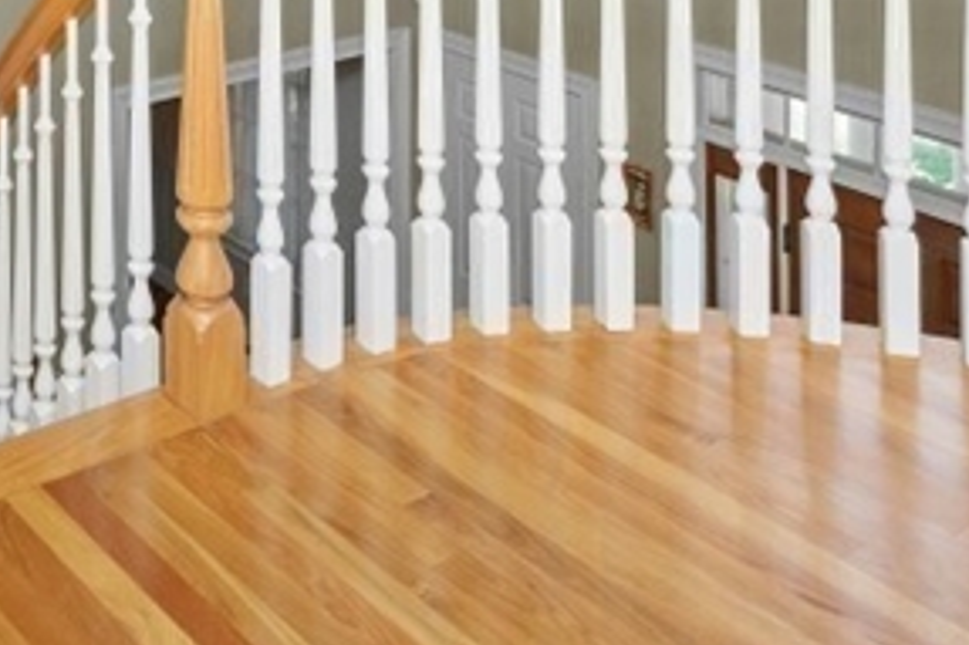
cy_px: -454
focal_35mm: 50
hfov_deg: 34.8
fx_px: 1345
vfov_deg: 20.6
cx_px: -64
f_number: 5.6
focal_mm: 14
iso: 400
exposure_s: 1/200
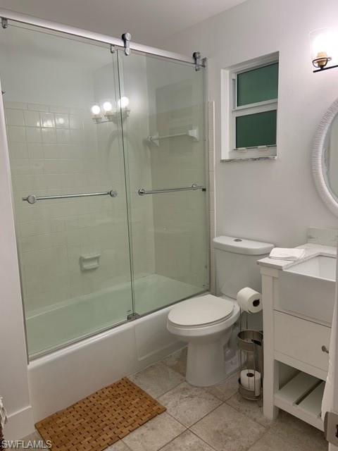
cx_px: 169
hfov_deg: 53.1
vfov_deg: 67.3
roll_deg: +1.6
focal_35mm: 26
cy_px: 226
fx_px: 338
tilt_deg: -9.6
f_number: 1.8
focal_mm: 4.25
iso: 80
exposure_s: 1/60
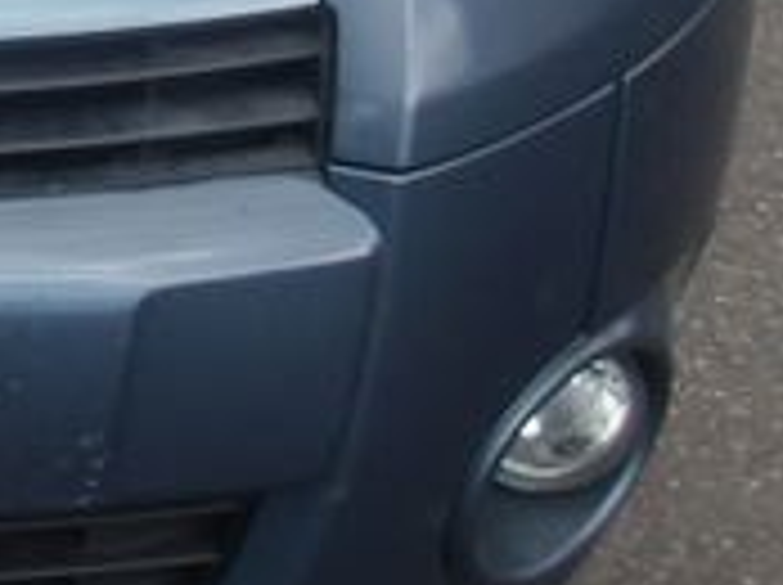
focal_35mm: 159
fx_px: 3592
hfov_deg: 11.4
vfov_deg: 8.6
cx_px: -688
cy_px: -742
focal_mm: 4.9
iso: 100
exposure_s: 1/609
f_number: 3
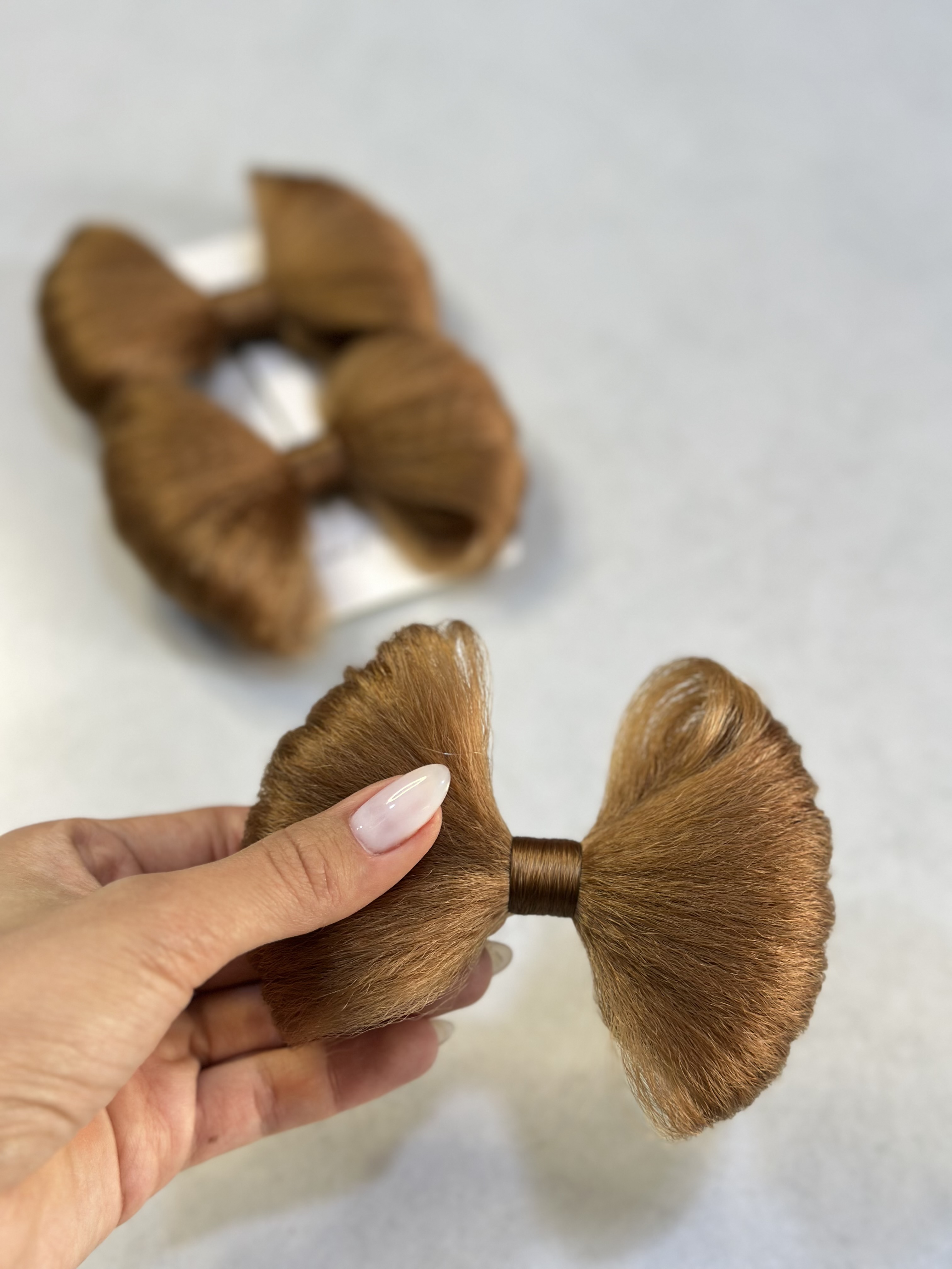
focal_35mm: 48
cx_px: 476
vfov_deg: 39.7
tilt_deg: -55.9
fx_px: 1760
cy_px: 634
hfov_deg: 30.3
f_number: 1.78
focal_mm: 6.86
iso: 160
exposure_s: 1/100
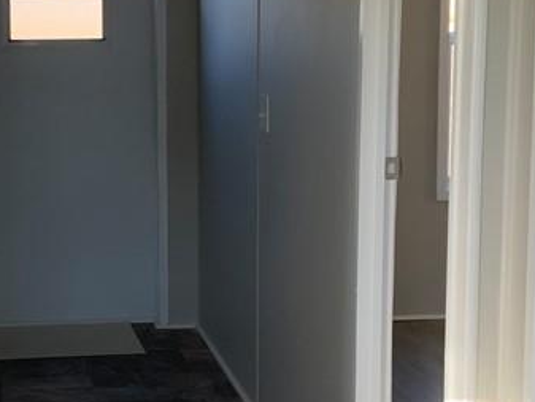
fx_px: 1361
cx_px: 94
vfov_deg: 16.8
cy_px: 183
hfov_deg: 21.9
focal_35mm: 88
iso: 50
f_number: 1.8
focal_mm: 3
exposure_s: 1/120
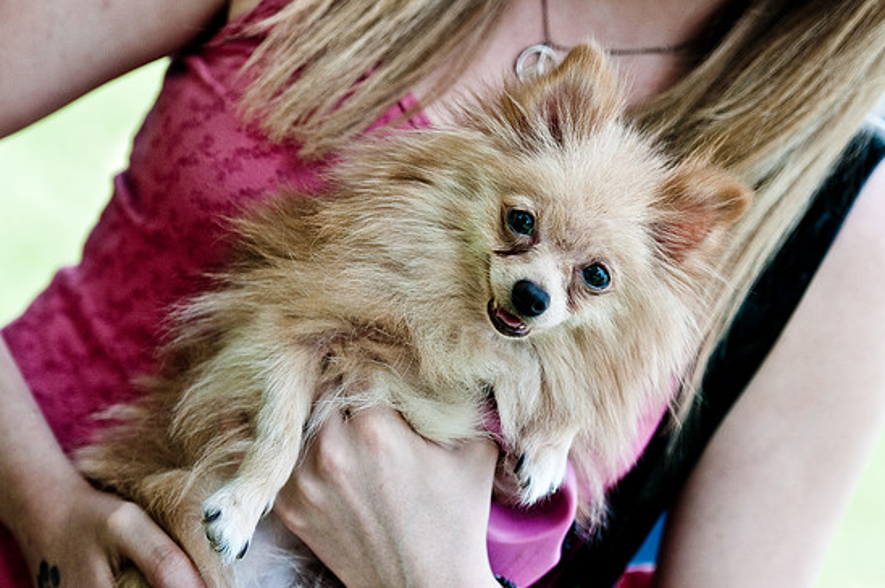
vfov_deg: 7.4
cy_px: 284
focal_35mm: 184
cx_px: 452
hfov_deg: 11.2
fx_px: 4518
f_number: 2.8
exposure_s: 1/1600
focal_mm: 116
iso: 200
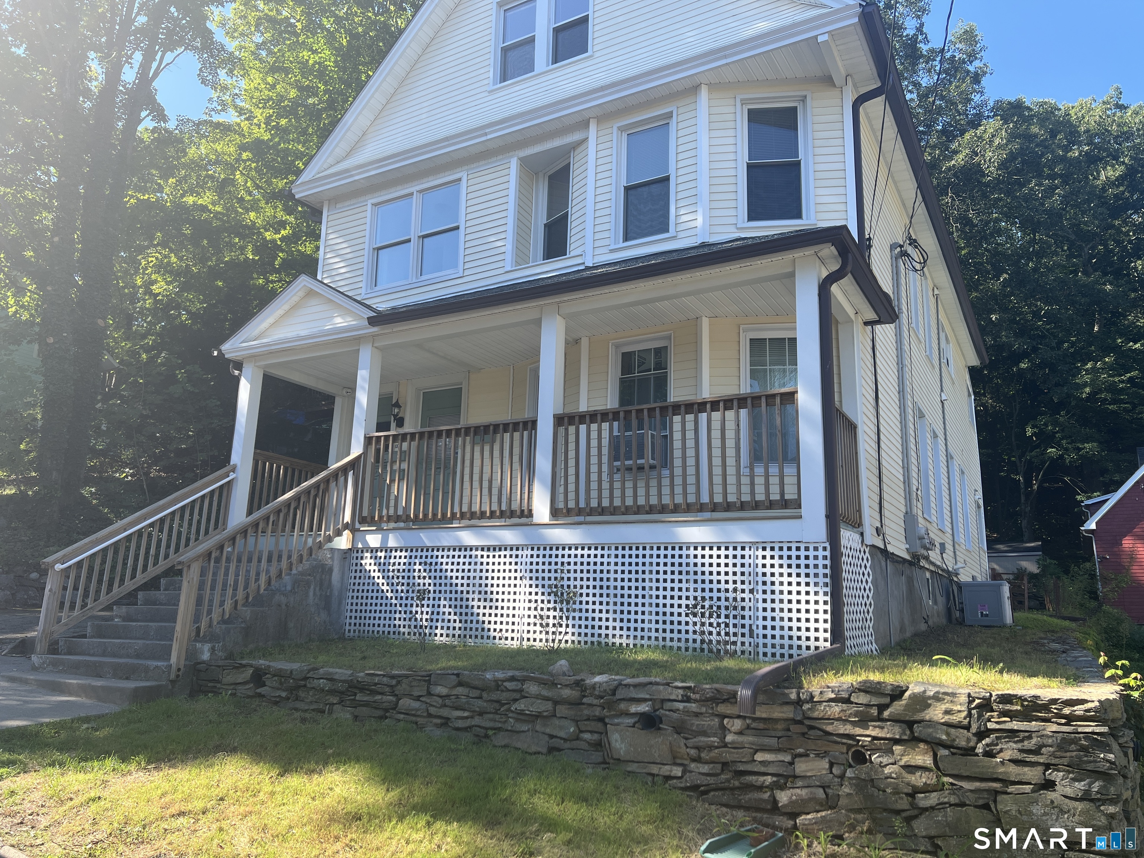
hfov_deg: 67.3
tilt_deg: +14.5
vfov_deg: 53.1
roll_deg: -0.1
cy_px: 429
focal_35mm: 26
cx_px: 572
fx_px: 859
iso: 50
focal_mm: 5.7
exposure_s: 1/1058
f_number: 1.5
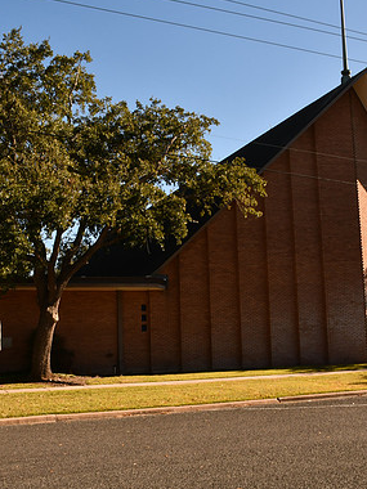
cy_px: 243
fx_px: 622
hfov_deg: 32.8
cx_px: 207
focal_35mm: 44
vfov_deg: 42.9
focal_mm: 20
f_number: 20
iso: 200
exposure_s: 1/100
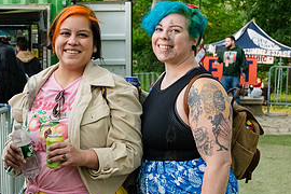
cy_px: 98
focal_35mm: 92
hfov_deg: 21.9
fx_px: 744
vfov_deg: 14.9
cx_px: 68
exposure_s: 1/1000
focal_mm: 38
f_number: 5
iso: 4000
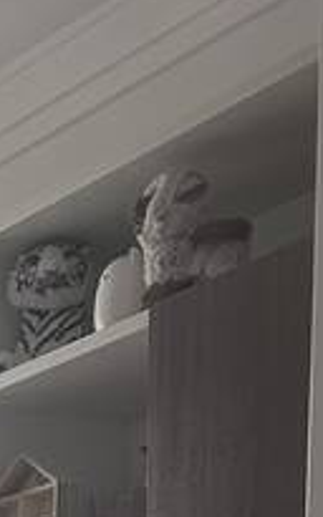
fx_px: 2044
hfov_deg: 7.9
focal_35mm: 145
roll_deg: -0.3
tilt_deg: -4.4
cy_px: 1102
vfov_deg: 12.4
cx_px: -618
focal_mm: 5.7
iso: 100
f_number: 1.5
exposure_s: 1/120
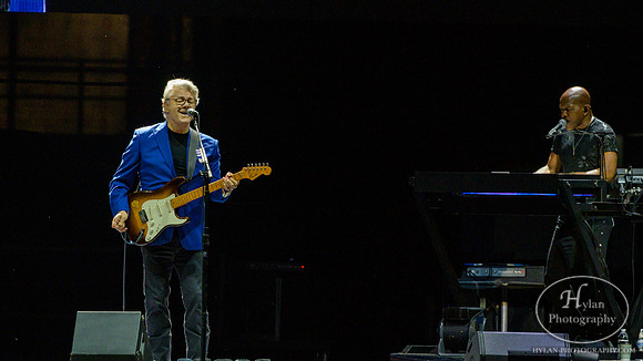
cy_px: 110
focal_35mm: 442
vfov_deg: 2.7
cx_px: 266
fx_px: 7532
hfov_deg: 4.9
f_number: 7.1
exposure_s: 1/500
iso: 4000
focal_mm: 360
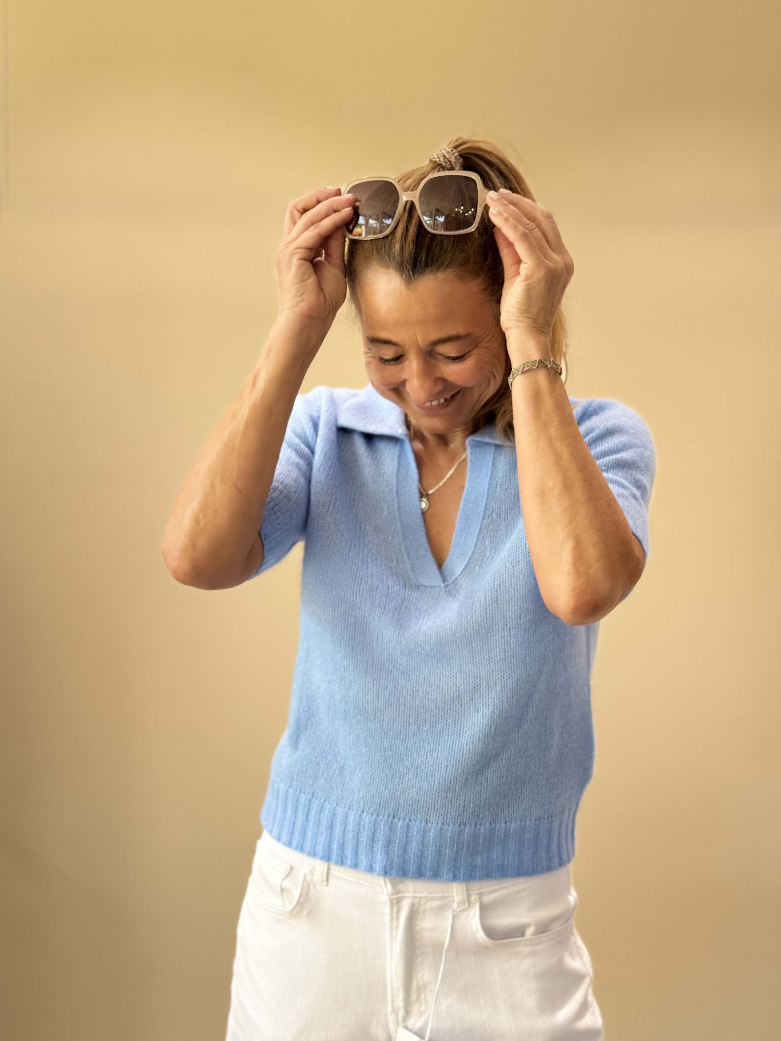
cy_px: 520
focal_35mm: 48
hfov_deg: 30.3
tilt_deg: -4.0
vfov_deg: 39.7
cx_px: 390
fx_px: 1444
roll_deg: -3.5
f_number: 1.78
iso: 64
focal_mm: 6.76
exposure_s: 1/166
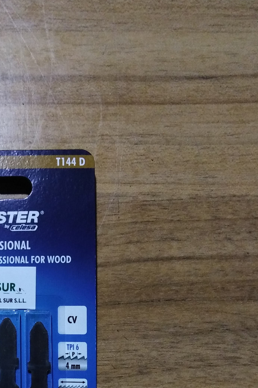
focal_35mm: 54
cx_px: -13
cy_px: 346
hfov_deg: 23.8
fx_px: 580
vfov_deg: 34.9
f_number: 2.2
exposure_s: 1/20
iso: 383
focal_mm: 3.46
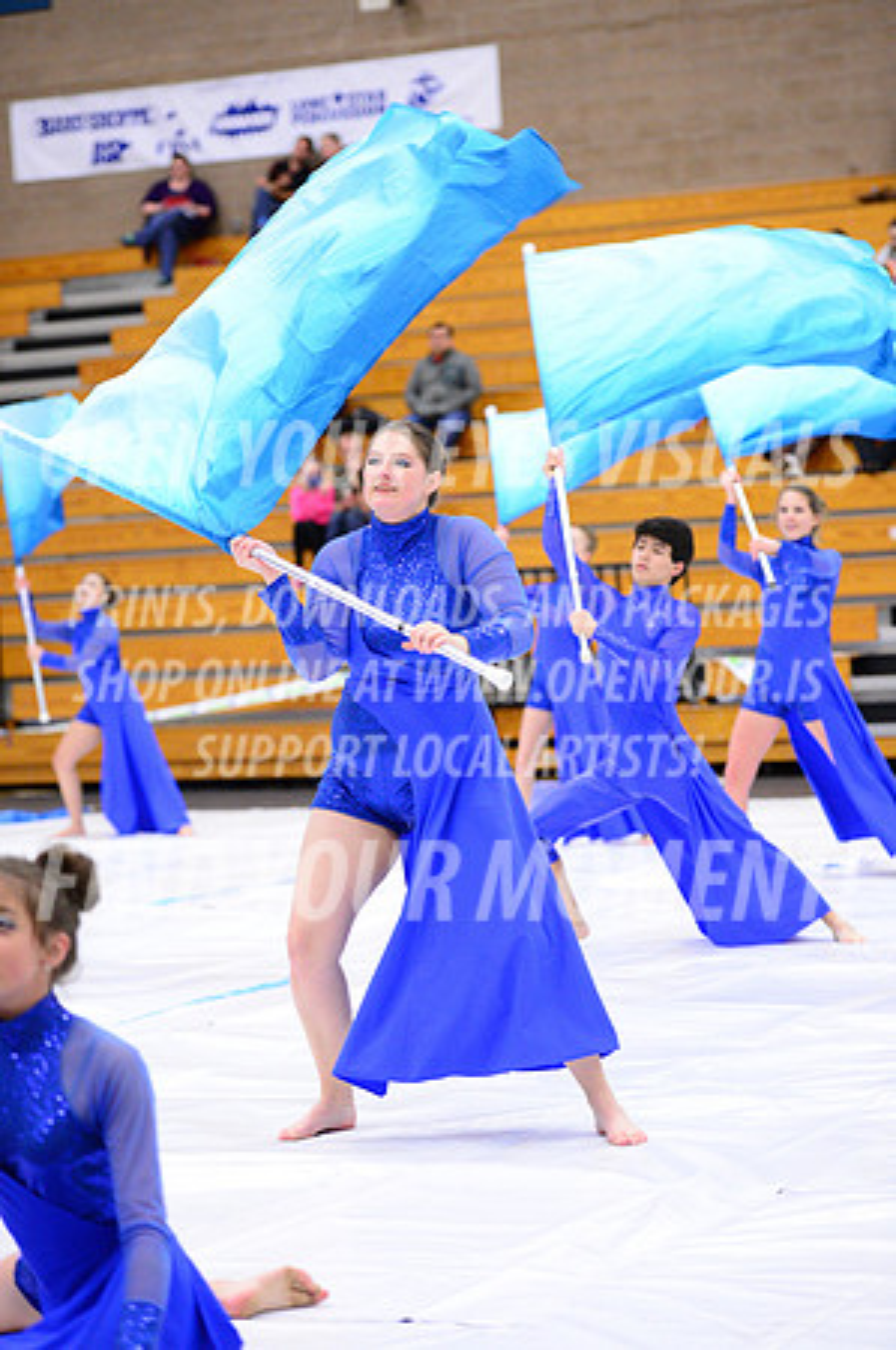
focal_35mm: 98
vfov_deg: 20.8
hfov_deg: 13.9
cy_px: 675
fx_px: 3667
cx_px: 448
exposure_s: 1/320
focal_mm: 98
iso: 6400
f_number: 2.8
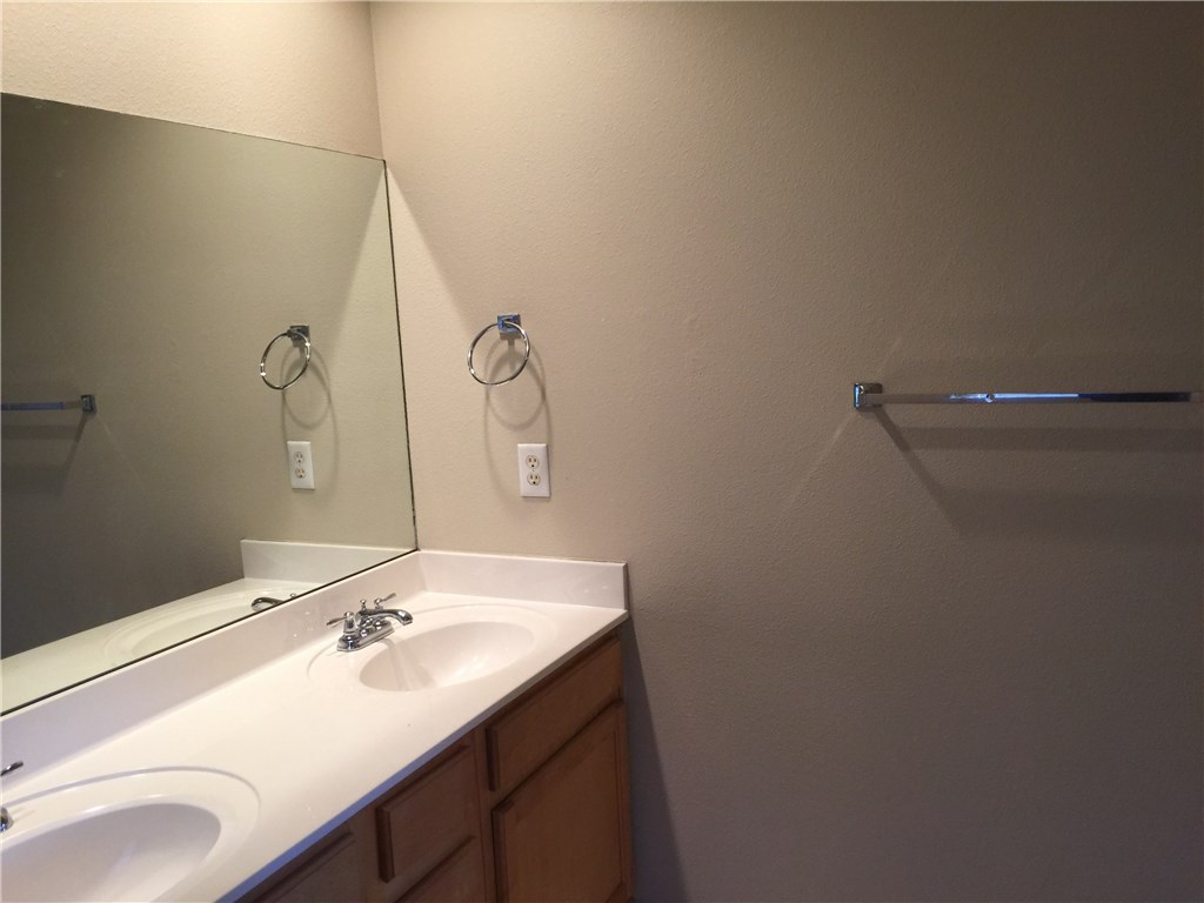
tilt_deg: -2.5
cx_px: 602
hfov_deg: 61.7
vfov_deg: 48.2
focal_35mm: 29
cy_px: 452
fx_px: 1009
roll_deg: +4.8
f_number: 2.2
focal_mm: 4.15
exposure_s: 1/30
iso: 50
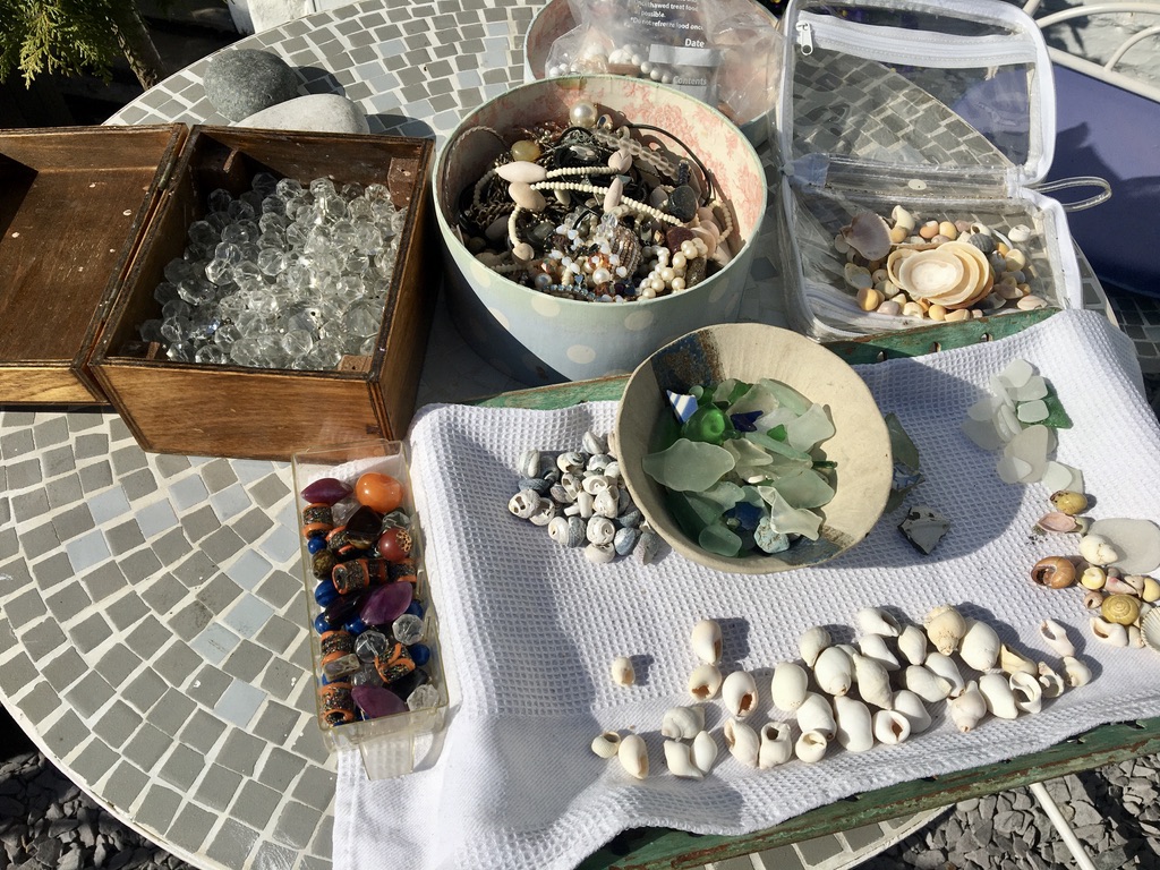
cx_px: 580
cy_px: 435
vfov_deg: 48.2
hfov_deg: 61.7
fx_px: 972
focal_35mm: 29
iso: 25
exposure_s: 1/3846
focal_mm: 4.15
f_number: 2.2
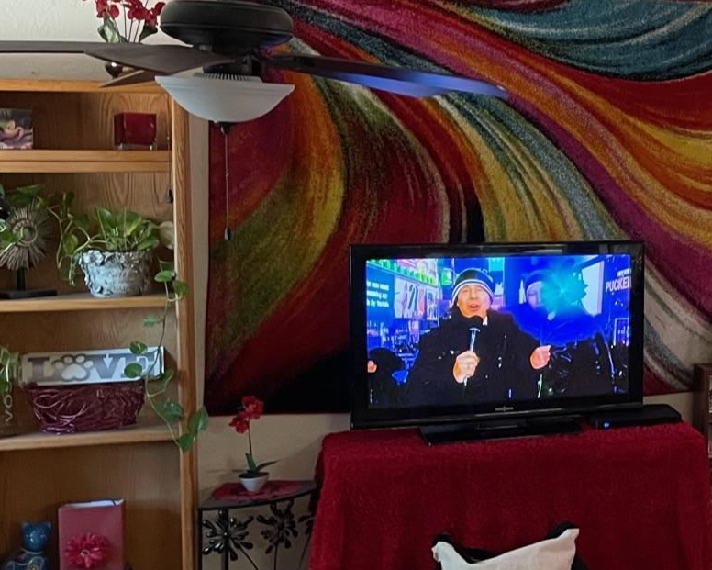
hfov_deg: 25.1
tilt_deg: -4.2
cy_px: 256
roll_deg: -0.3
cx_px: 884
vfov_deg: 22.8
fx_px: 1412
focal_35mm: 67
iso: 400
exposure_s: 1/60
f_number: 1.6
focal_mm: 4.2
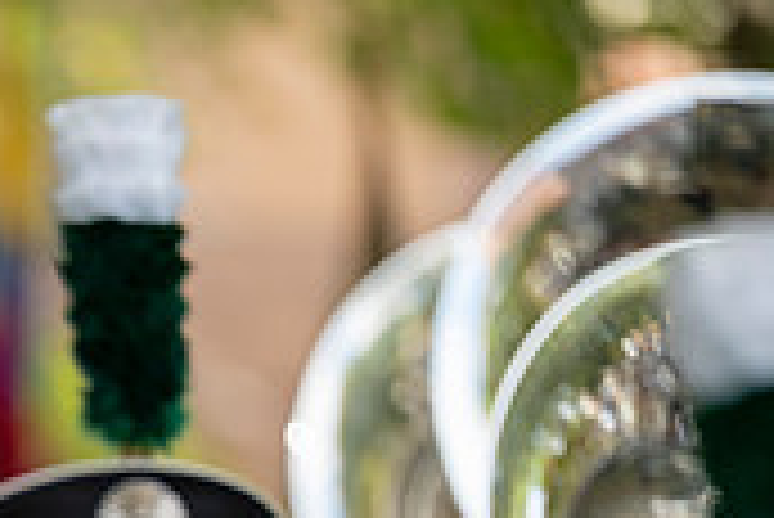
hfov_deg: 3.1
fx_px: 14503
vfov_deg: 2.0
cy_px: 860
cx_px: -256
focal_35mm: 674
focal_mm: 200
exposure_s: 1/1000
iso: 400
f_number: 2.8
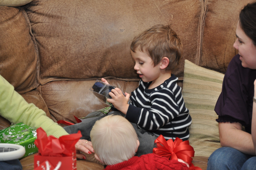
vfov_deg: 11.4
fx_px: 852
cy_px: 85
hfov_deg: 17.1
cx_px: 128
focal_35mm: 120
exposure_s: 1/60
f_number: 5.3
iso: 800
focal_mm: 80
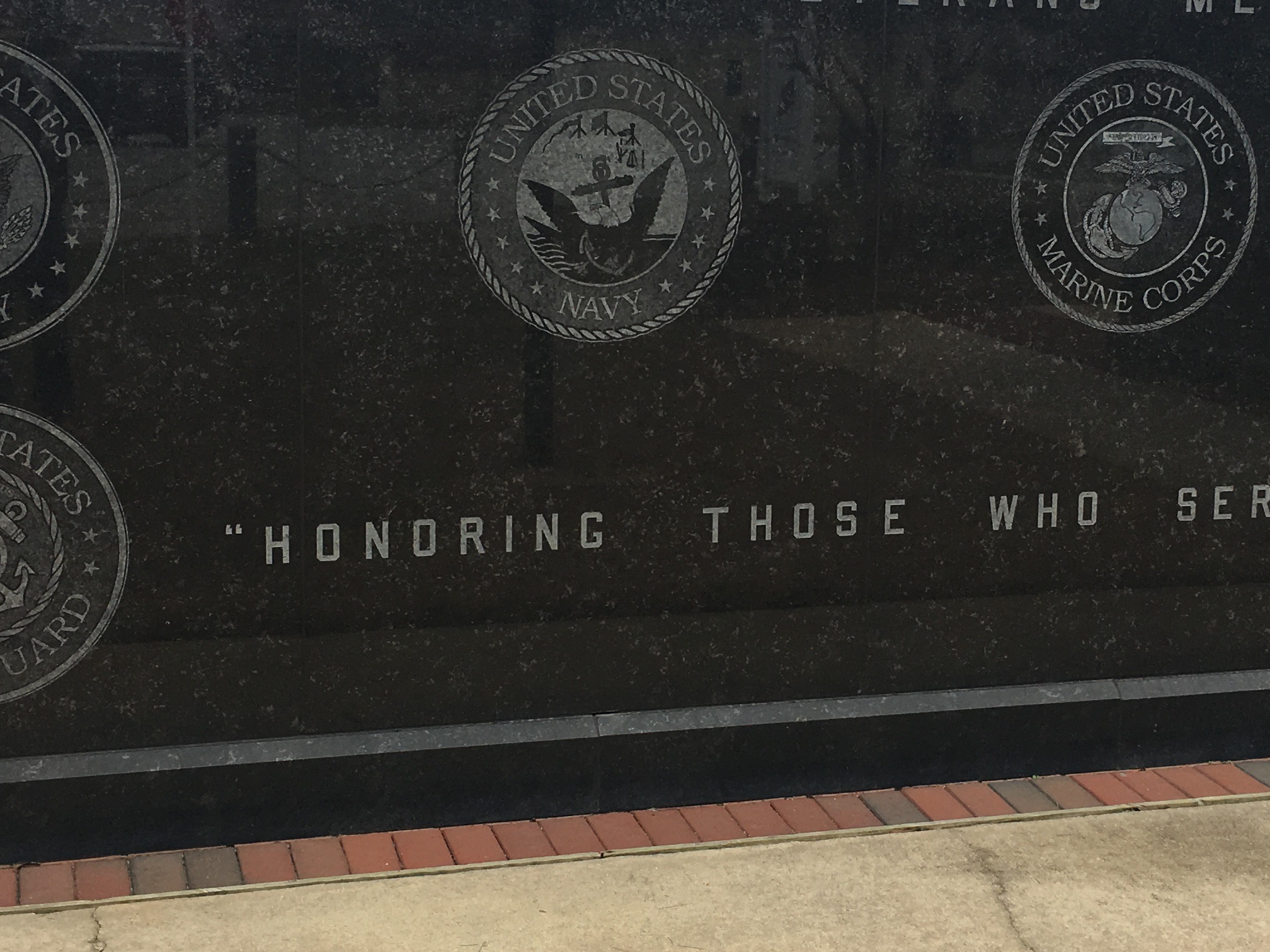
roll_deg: -0.2
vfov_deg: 25.2
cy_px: 391
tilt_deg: -7.5
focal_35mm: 58
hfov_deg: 33.2
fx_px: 2128
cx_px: 692
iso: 25
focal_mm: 4.15
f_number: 2.2
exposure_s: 1/382
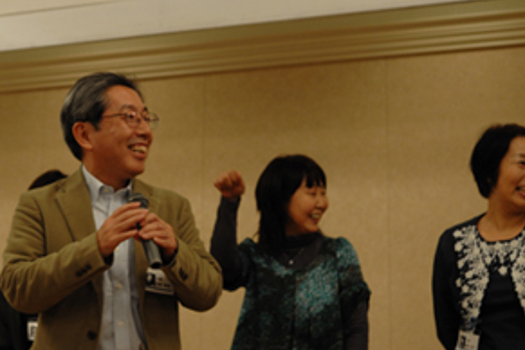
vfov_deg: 17.7
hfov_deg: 25.9
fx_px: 1123
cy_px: 162
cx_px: 110
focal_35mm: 77
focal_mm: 35
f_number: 2.8
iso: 800
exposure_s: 1/100
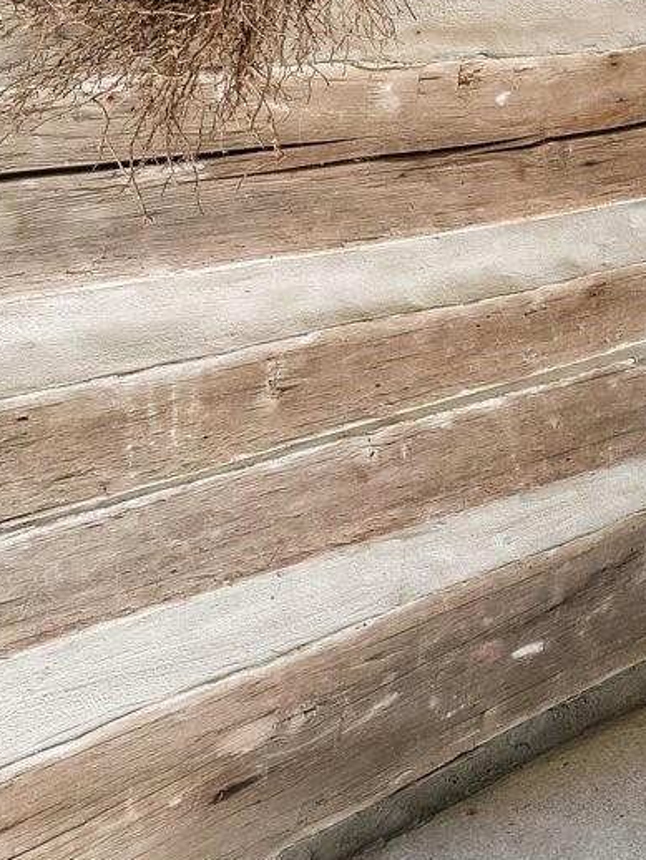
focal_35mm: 57
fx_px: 1417
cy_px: -59
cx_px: 1292
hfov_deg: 17.8
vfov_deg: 30.6
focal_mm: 10
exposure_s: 1/20
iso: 400
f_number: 8
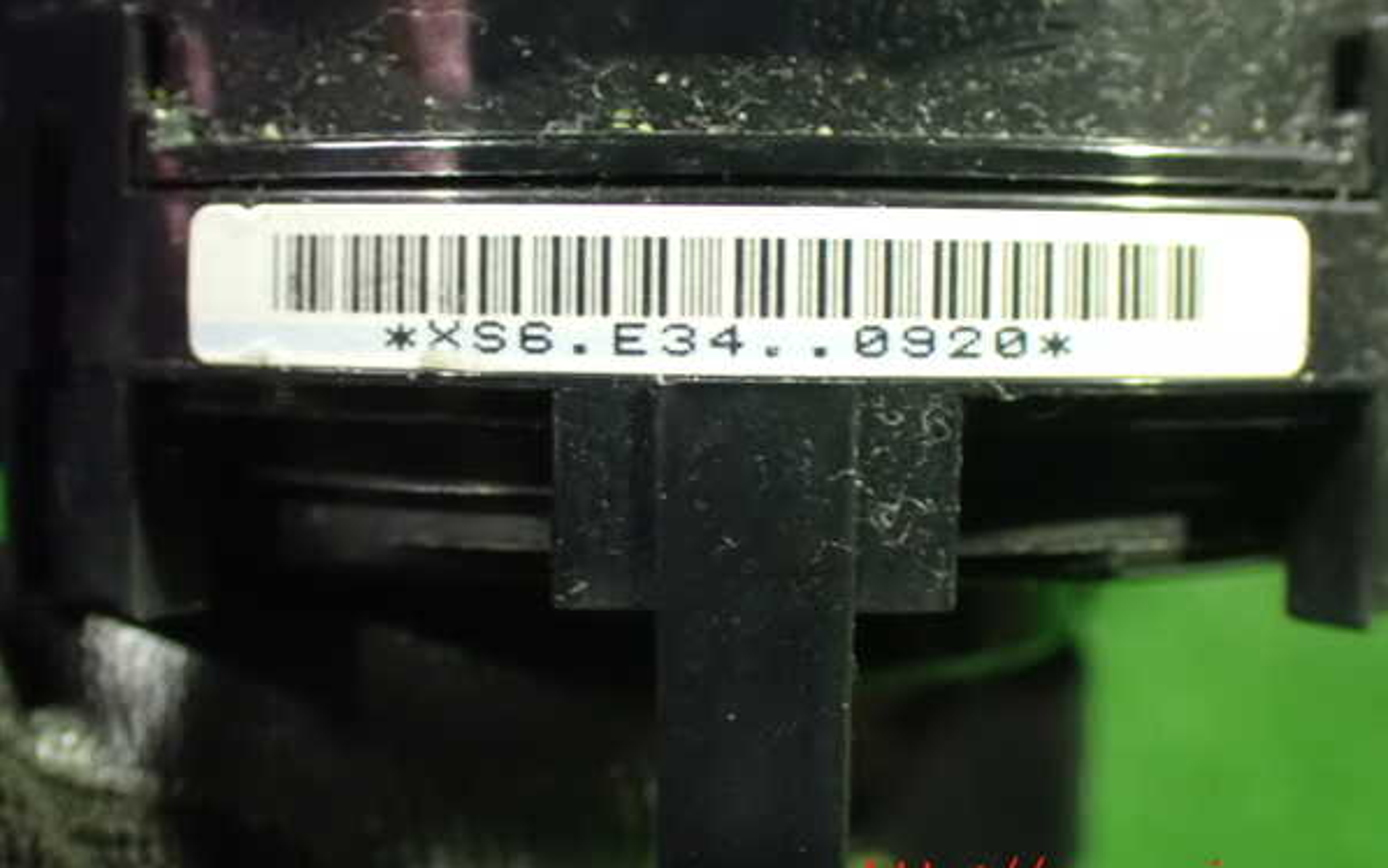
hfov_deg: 40.3
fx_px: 1892
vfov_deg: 25.8
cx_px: 694
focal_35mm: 50
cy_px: 390
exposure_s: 1/20
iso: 1600
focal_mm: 8.4
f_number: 3.1
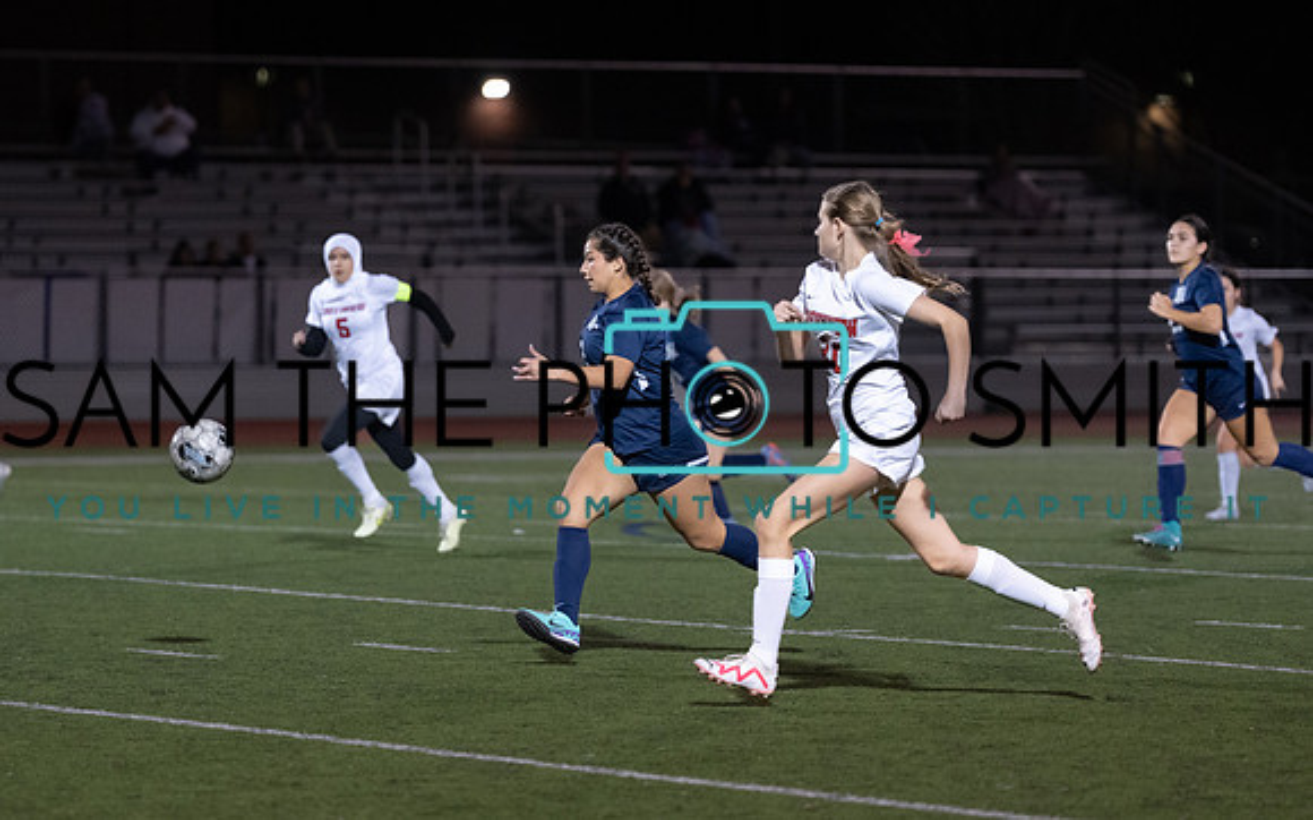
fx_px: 7270
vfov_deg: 6.5
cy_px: 432
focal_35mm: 203
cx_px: 609
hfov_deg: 10.3
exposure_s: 1/1000
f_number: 2.8
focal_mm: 149
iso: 5000
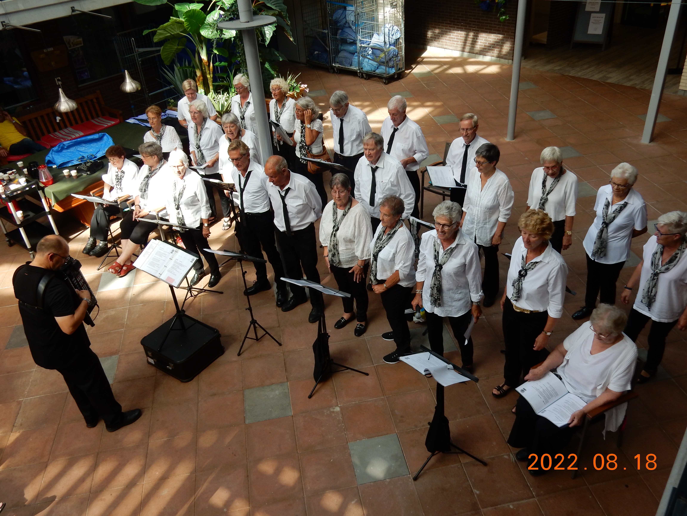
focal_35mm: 30
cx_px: 344
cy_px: 258
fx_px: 595
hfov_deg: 60.0
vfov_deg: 46.8
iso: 125
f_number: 4
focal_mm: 5.4
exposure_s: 1/100
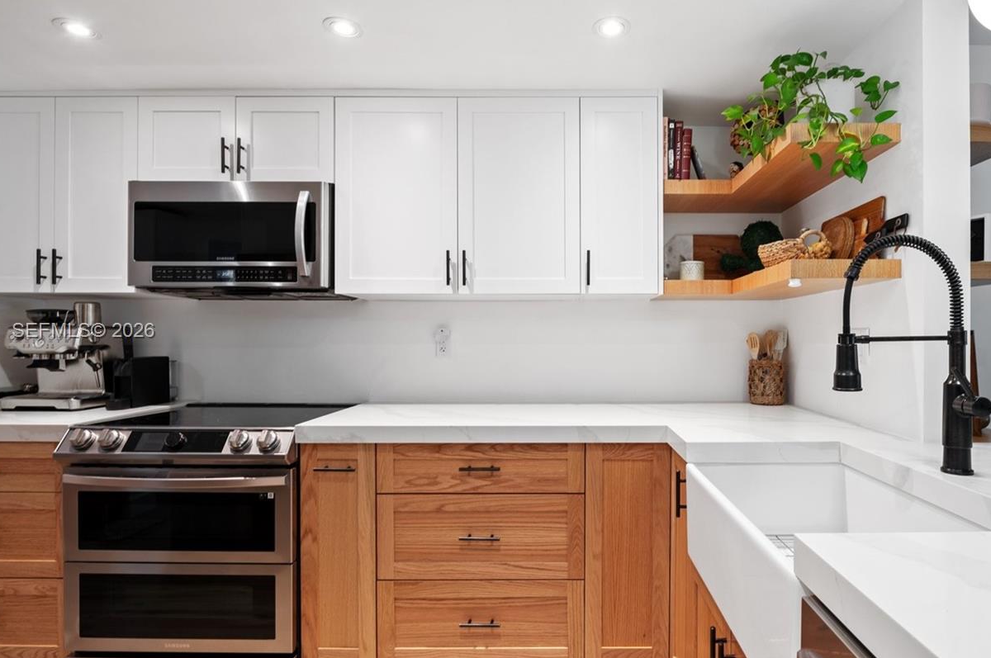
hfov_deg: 83.6
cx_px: 558
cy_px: 332
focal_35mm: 20
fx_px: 550
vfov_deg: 61.8
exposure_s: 1/5
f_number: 8
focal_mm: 15
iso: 200
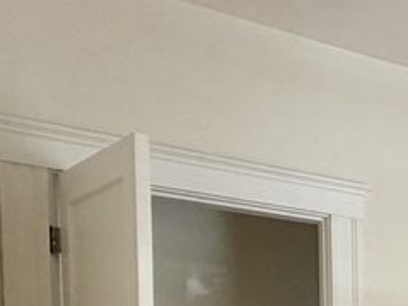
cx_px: 768
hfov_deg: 20.4
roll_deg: -0.6
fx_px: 707
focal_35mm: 60
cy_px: 424
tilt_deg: -2.5
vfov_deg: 21.5
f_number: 2.2
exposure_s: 1/121
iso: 160
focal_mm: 2.22
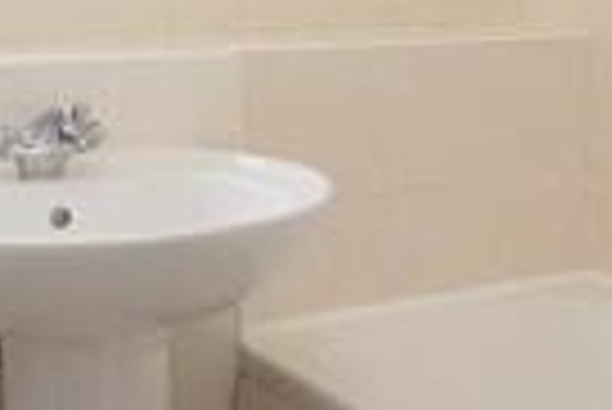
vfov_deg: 17.2
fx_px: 1351
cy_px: 137
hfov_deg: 25.3
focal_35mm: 79
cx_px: 443
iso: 640
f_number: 4
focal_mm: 11
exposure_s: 1/160
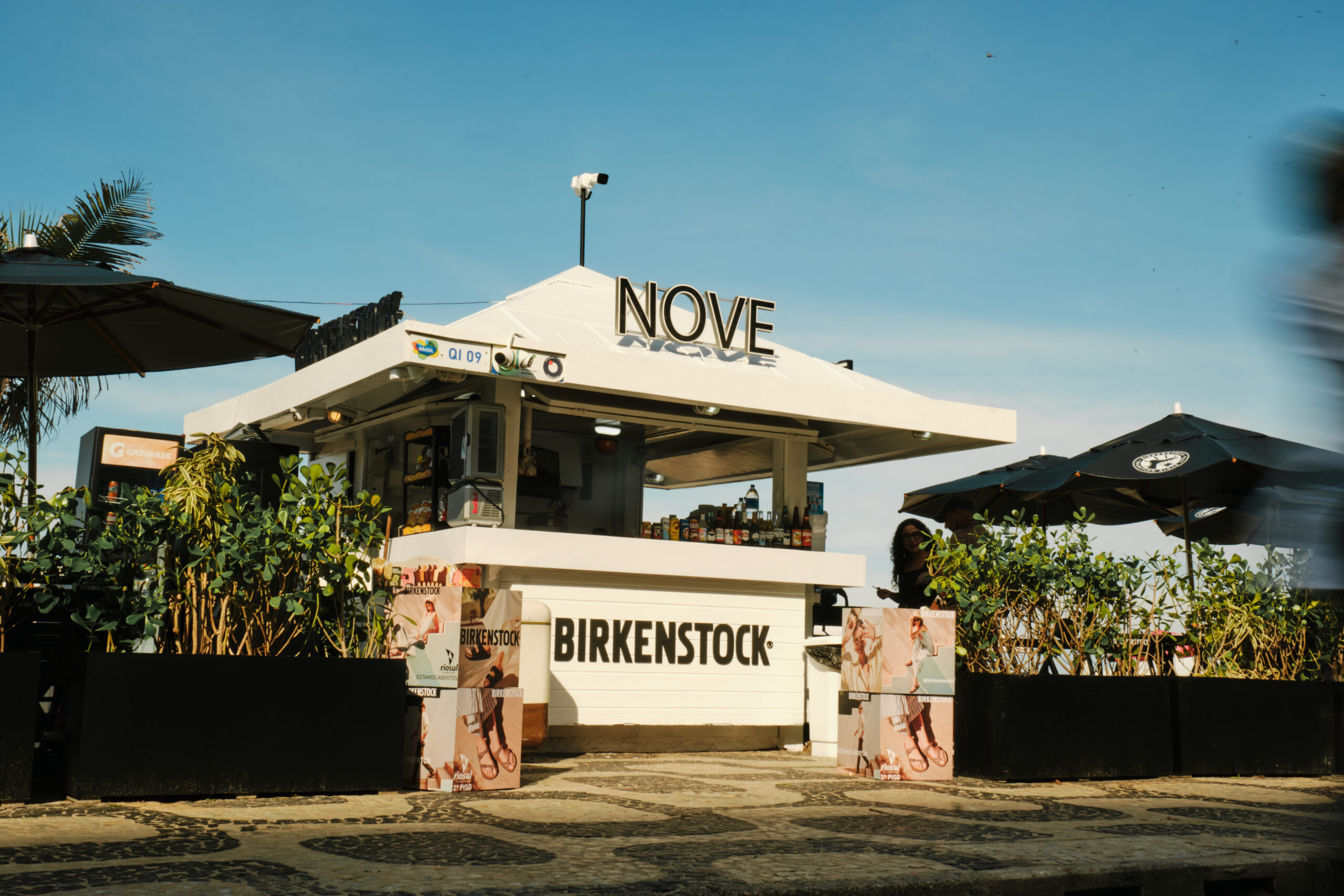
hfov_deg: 47.4
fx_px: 1531
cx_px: 672
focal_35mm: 41
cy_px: 448
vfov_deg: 32.6
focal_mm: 27.4
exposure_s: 1/30
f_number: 22
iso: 125
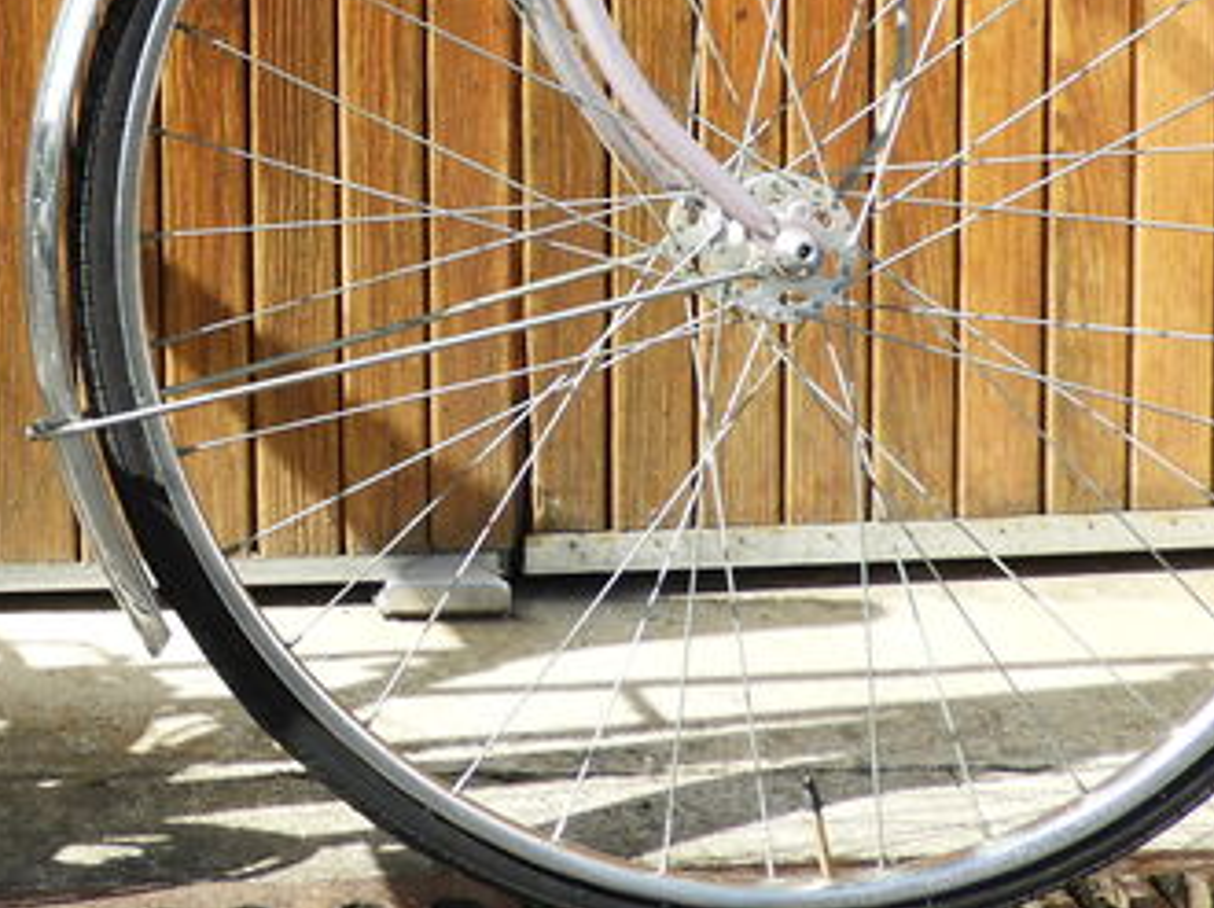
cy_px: -298
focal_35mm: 91
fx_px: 3189
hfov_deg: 20.2
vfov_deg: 15.4
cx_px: -243
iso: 100
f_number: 3.5
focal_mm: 5.4
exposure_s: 1/500
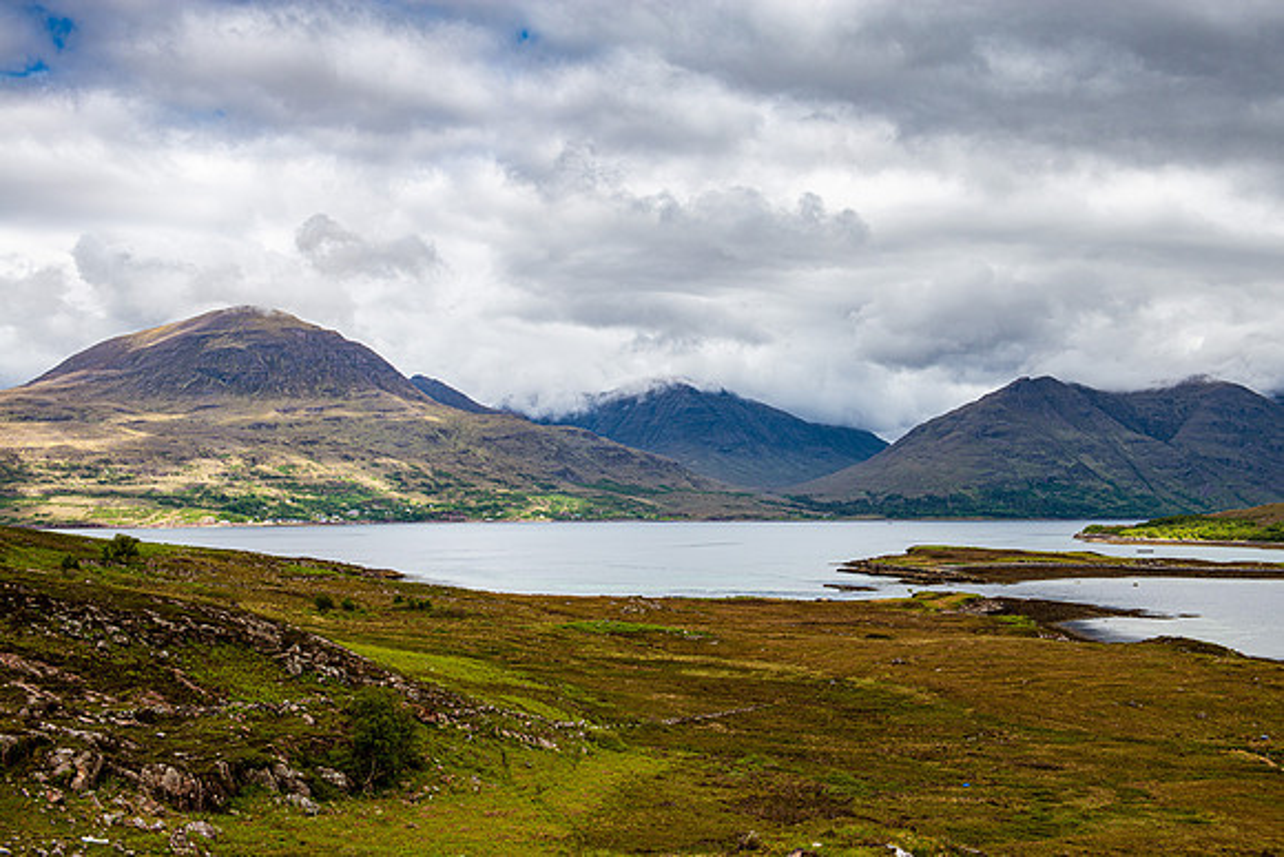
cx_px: 642
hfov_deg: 46.4
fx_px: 1498
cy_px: 428
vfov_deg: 31.9
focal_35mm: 42
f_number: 7.1
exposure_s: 1/320
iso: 100
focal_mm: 42
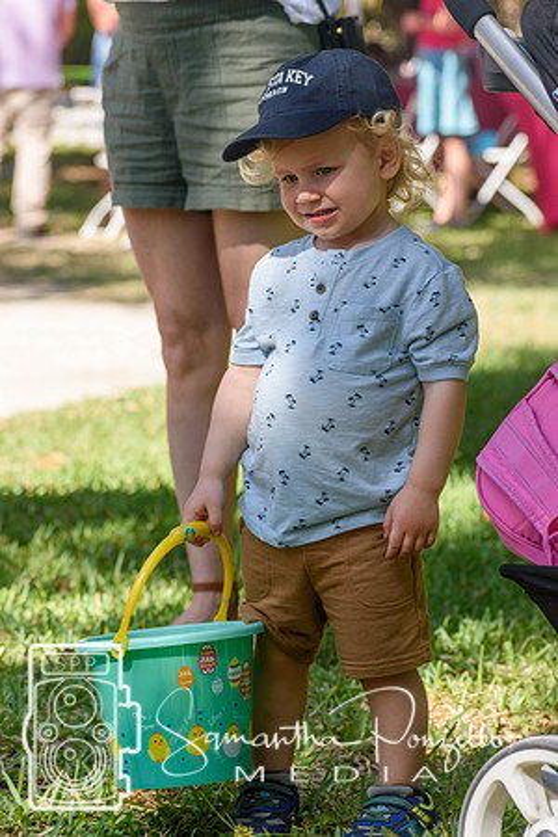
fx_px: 4045
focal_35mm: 174
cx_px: 279
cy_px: 418
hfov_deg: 7.9
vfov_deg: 11.8
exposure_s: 1/500
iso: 200
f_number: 5.6
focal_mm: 116
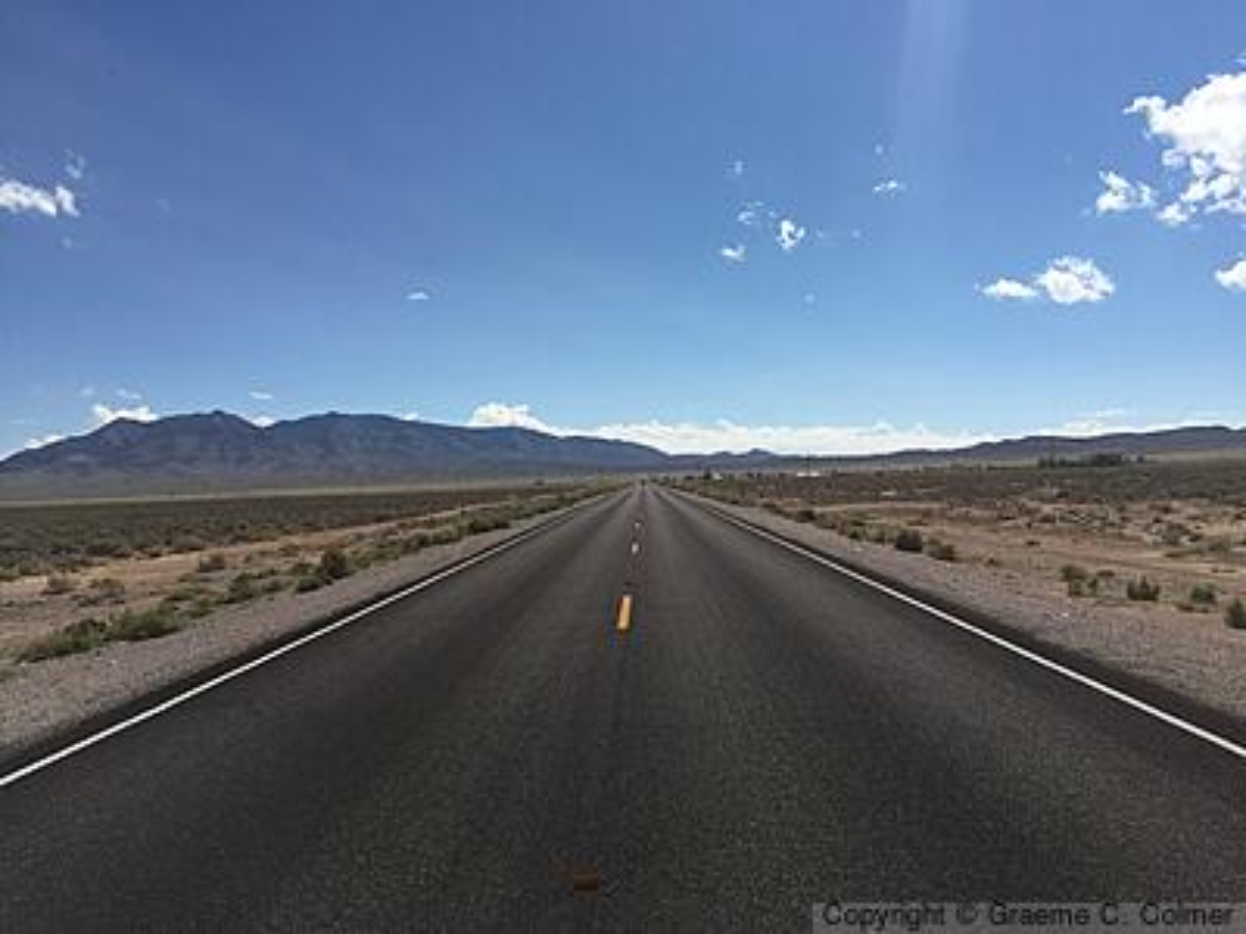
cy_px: 467
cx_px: 623
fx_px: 1044
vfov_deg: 48.2
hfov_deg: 61.7
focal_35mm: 29
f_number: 2.2
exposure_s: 1/4950
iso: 32
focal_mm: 4.15
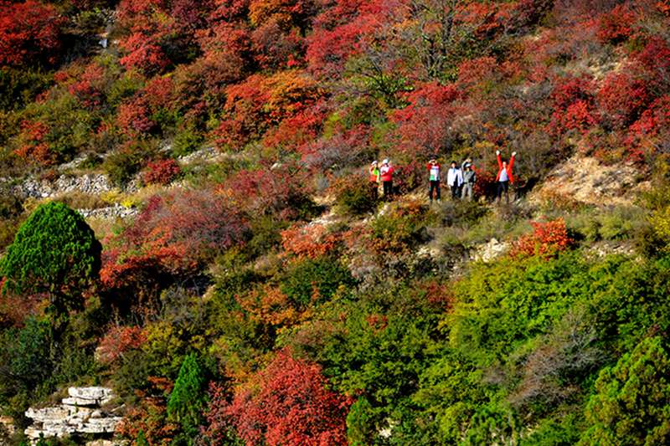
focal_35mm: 200
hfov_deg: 10.3
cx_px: 335
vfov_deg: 6.9
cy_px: 223
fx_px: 3721
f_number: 6.3
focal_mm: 200
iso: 250
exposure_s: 1/320
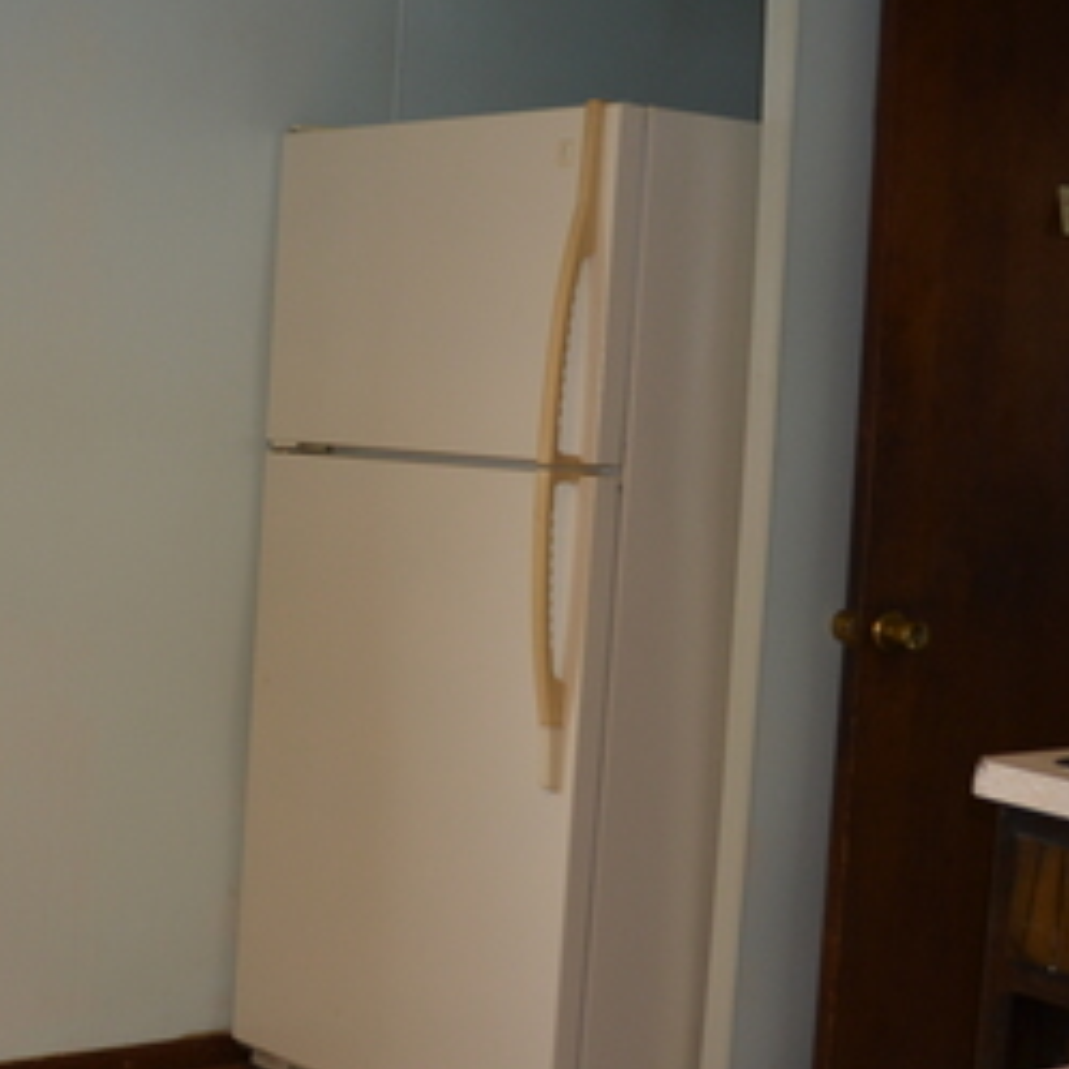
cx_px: -4
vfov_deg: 24.0
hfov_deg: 23.0
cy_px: 635
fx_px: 2516
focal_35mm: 72
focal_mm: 22
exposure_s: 1/125
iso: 400
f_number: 4
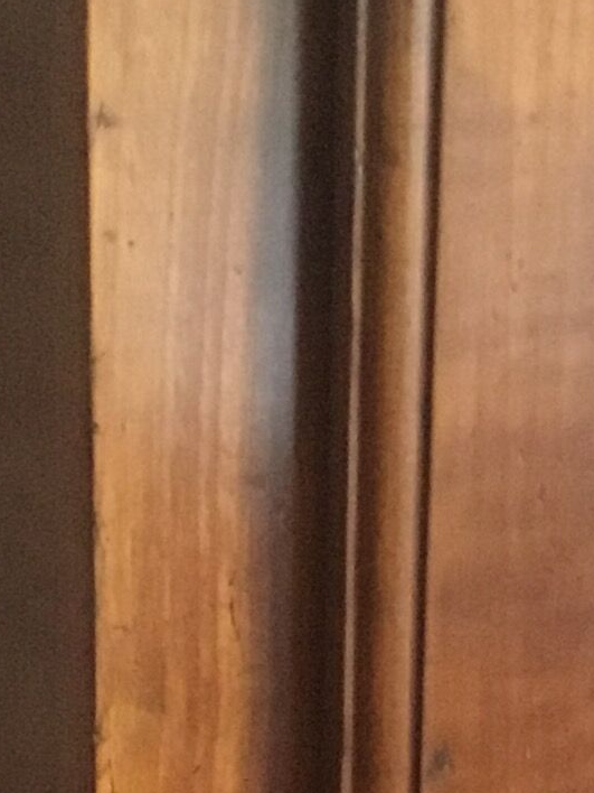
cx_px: 302
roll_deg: -1.2
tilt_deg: -18.7
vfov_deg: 12.6
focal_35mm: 143
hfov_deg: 10.4
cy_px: 1406
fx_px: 3272
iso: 320
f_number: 2.4
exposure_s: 1/17
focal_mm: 3.3
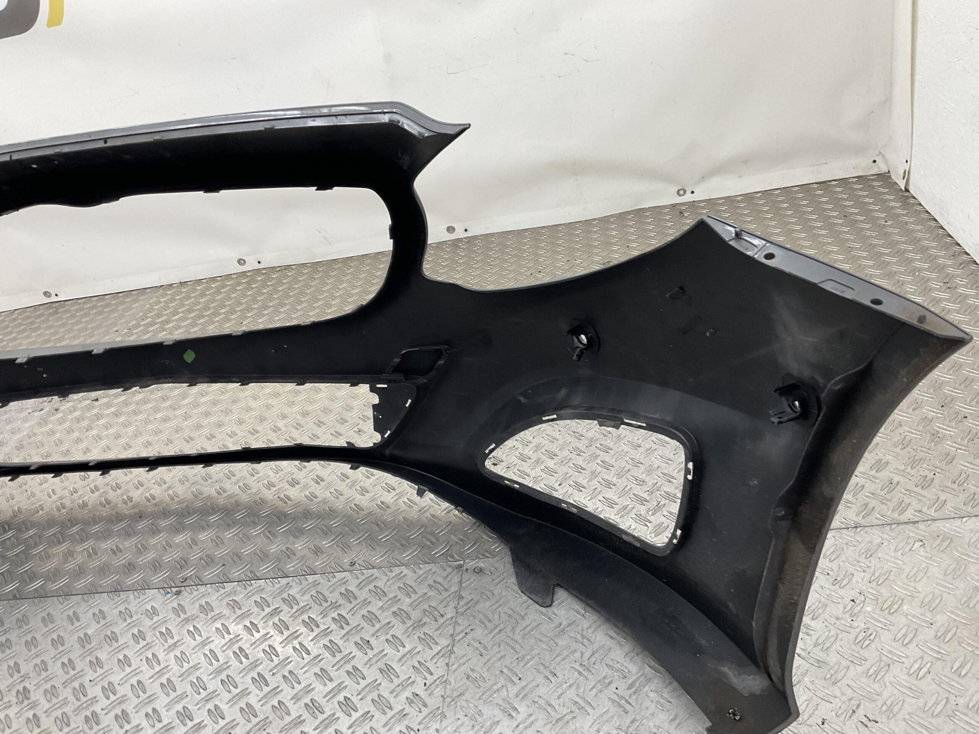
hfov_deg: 61.7
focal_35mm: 29
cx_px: 490
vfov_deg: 48.2
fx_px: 820
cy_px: 367
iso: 40
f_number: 1.8
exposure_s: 1/120
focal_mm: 3
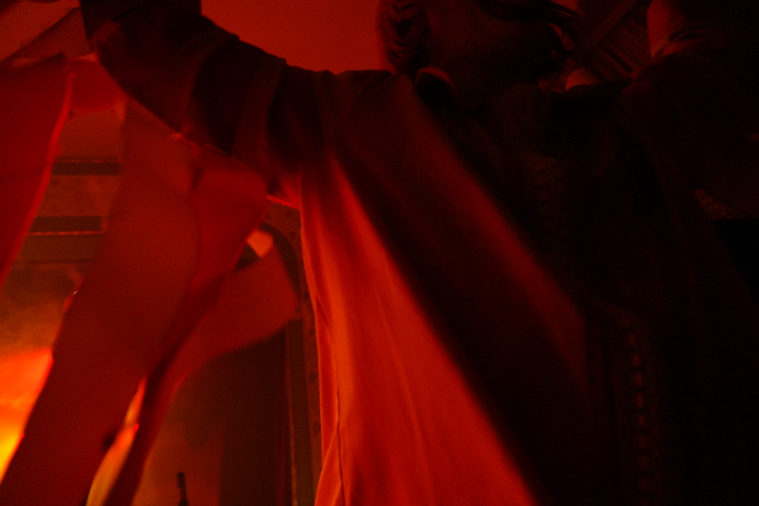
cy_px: 253
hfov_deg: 73.7
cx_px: 380
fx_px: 506
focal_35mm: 24
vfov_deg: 53.1
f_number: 4
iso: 6400
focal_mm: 24
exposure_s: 1/160
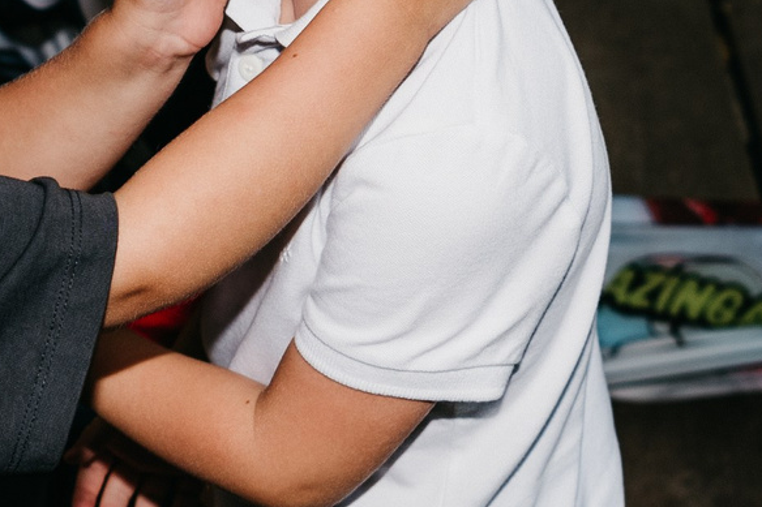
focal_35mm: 136
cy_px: 87
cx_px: -64
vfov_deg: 10.0
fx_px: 2878
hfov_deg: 14.7
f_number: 3.5
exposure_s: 1/160
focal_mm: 31
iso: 160
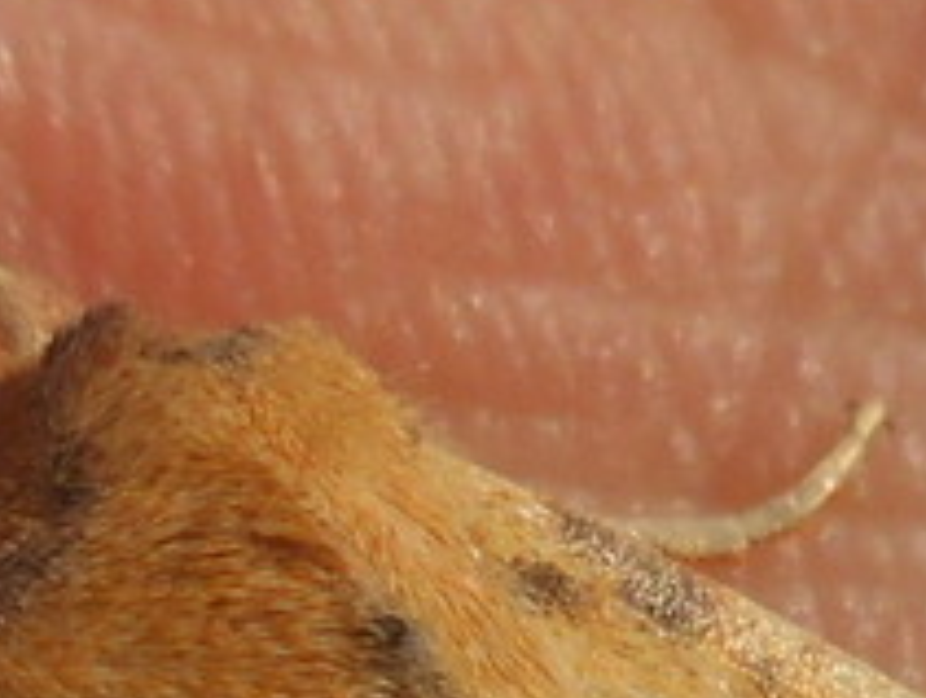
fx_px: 3135
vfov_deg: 12.1
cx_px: 674
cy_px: 1058
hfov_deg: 16.7
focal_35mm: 117
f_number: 4
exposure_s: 1/1250
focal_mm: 5.2
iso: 80
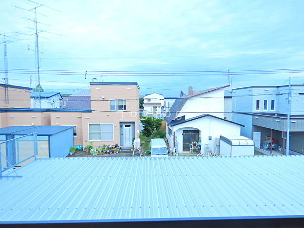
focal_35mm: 24
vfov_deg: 56.8
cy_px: 114
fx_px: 211
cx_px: 152
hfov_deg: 71.6
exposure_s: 1/500
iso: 125
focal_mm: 4.3
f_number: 2.8
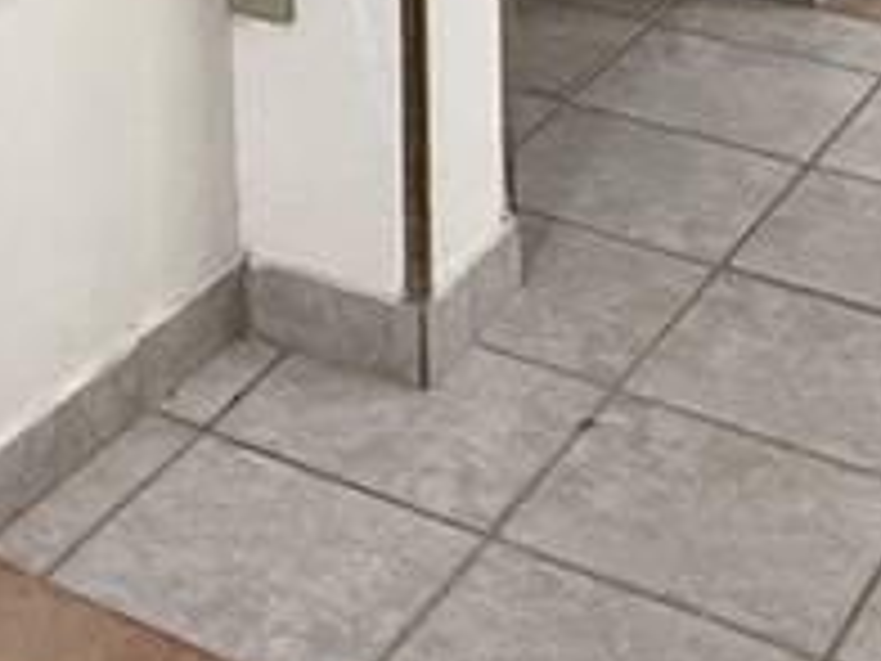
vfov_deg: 12.1
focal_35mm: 103
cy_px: -809
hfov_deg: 17.9
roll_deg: +2.4
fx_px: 2621
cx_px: -234
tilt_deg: -3.9
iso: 500
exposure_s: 1/60
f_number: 2.2
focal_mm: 2.22
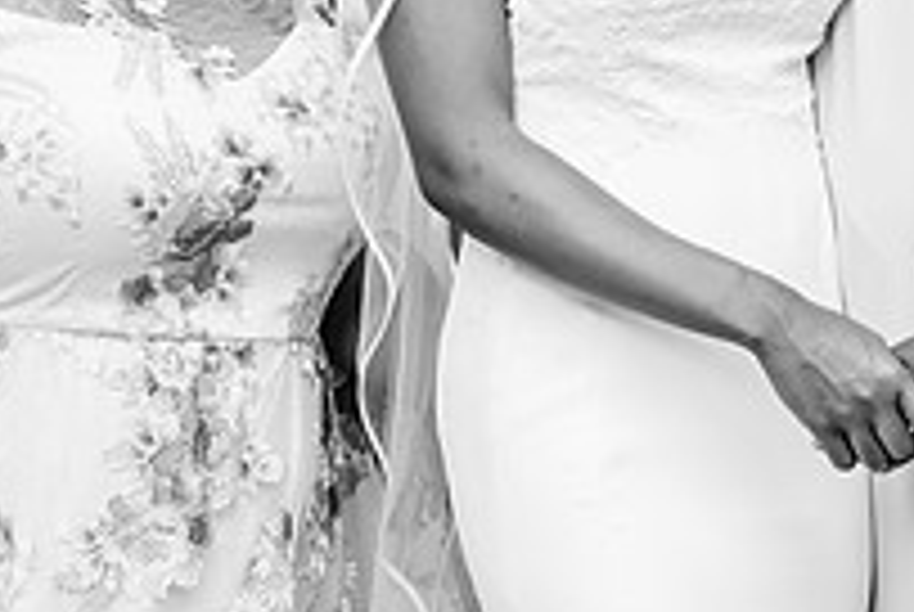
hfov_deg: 6.3
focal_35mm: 327
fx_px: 8314
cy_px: -28
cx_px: 822
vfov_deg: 4.2
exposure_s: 1/200
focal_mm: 101
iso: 125
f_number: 2.8
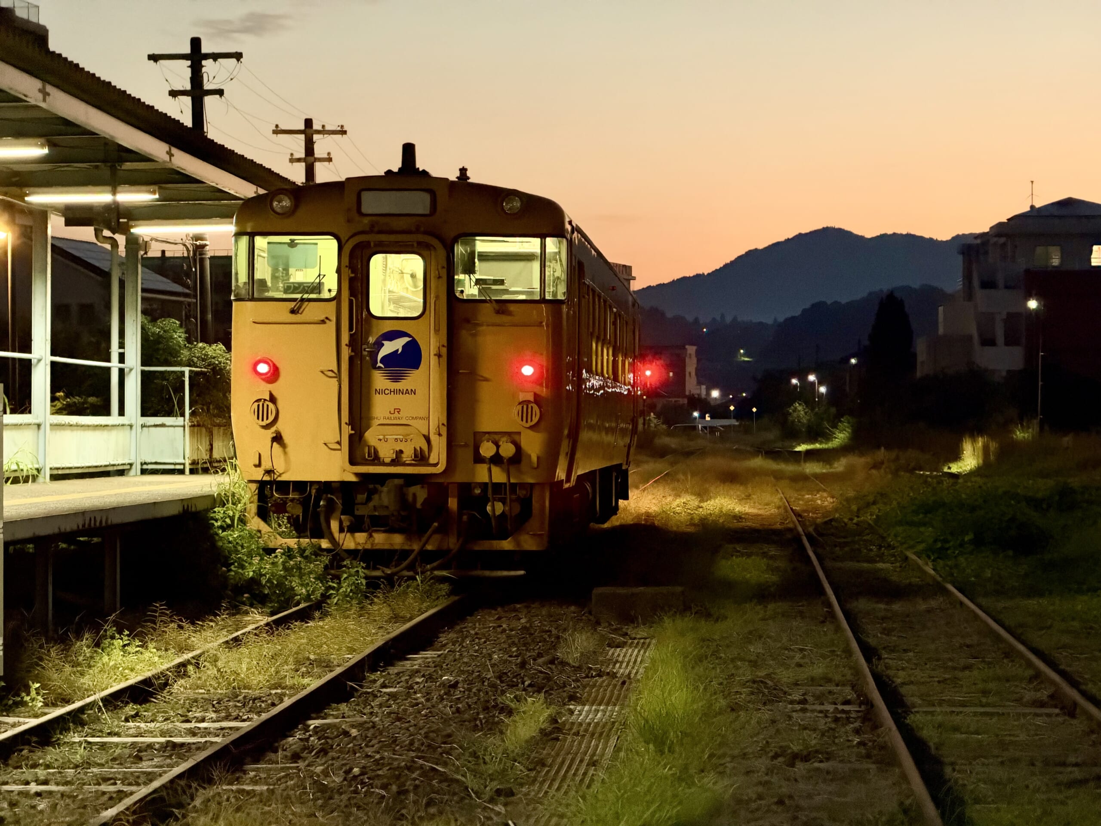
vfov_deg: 14.8
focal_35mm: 100
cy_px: 413
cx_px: 550
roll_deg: +0.7
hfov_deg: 19.6
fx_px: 3181
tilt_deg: -0.3
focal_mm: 16.89
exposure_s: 1/30
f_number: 2.8
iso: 2500
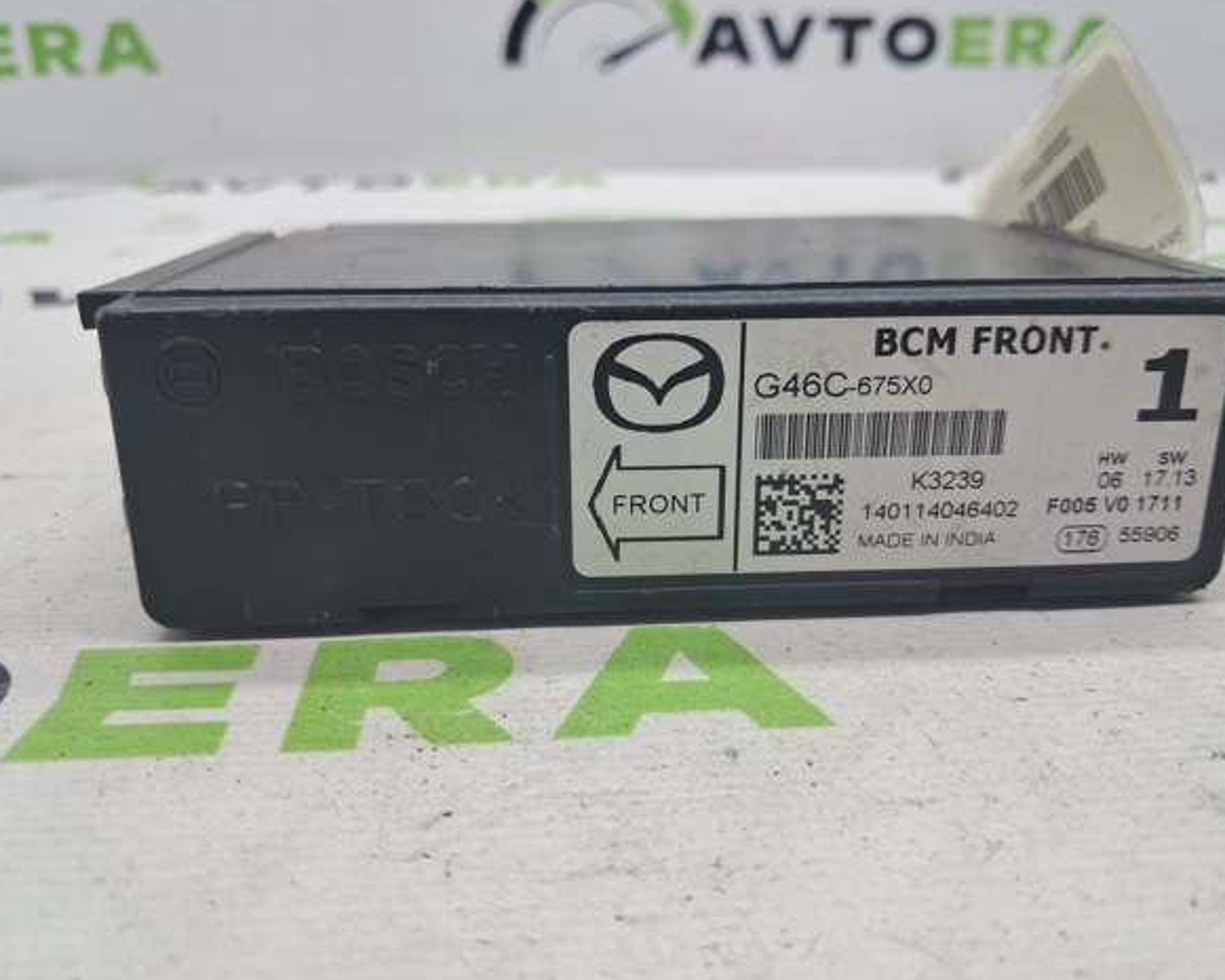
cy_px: 492
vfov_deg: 50.0
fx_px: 1052
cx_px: 645
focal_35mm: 29
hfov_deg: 60.4
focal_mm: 4
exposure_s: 1/60
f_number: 1.8
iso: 50
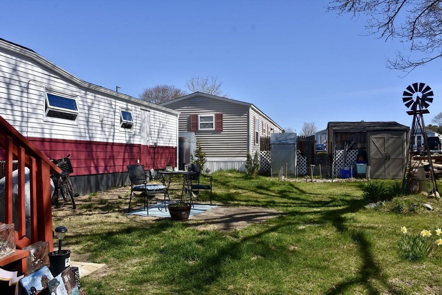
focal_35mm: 30
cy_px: 148
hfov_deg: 61.9
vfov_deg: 43.6
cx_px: 221
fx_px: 368
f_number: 8
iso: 180
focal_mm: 20
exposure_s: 1/500
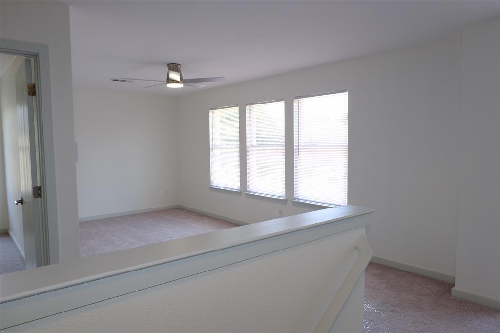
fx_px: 333
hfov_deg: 73.8
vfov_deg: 53.1
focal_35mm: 24
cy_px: 166
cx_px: 250
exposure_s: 1/15
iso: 200
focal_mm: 16
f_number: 10
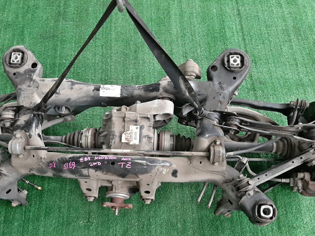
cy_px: 170
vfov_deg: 37.0
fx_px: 346
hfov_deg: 48.8
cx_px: 130
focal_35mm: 38
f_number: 1.7
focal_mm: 3.93
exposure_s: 1/50
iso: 127
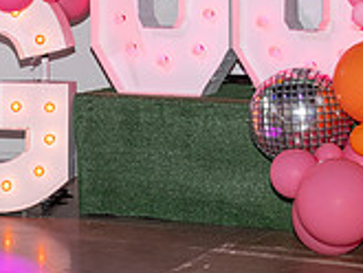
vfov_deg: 9.8
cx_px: 112
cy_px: -43
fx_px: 1564
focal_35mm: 149
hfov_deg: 13.2
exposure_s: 1/60
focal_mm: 44
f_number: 5.6
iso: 800
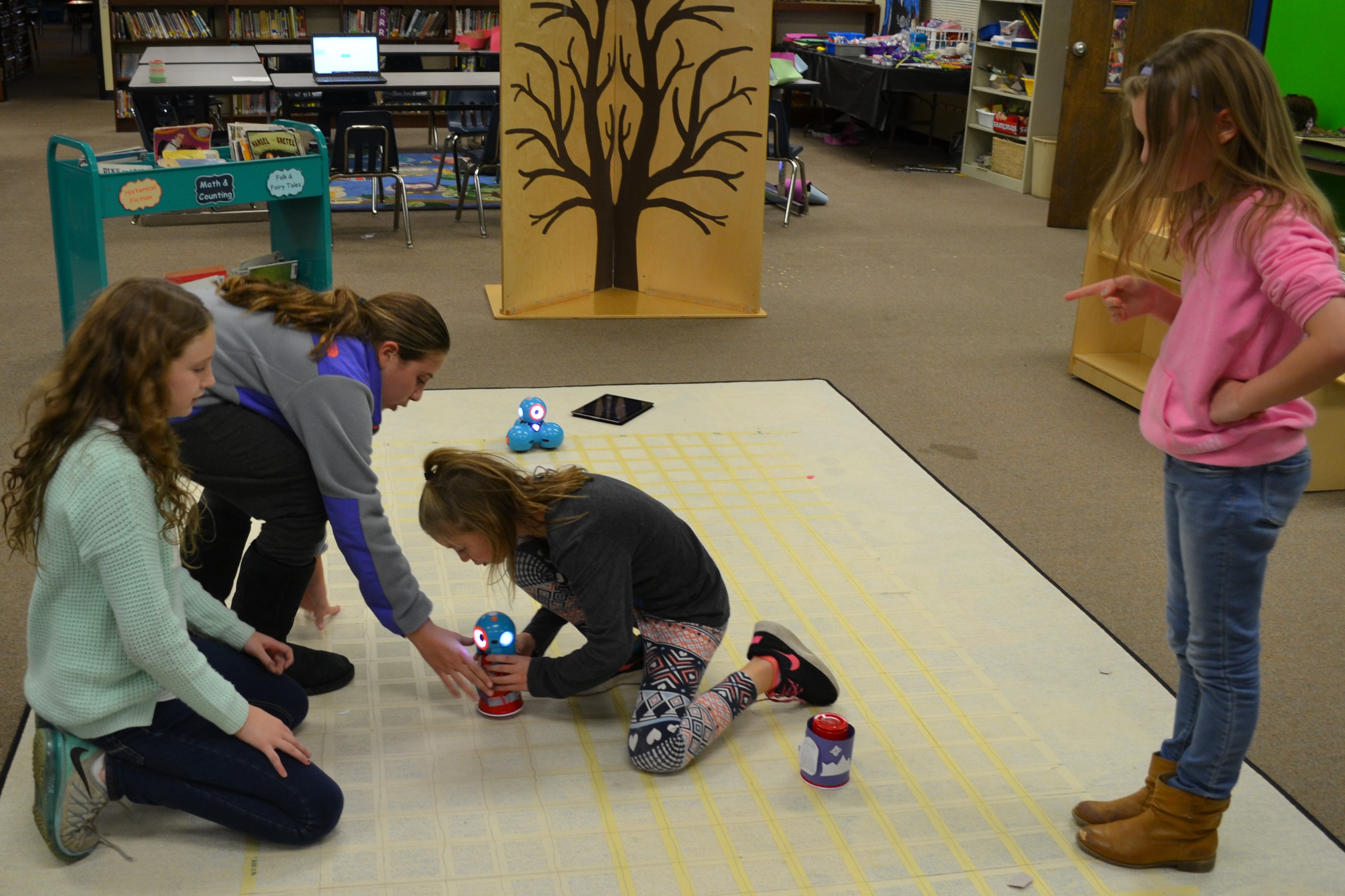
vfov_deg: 47.9
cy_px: 448
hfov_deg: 67.4
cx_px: 672
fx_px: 1009
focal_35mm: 27
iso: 400
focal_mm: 18
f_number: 3.5
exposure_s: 1/40
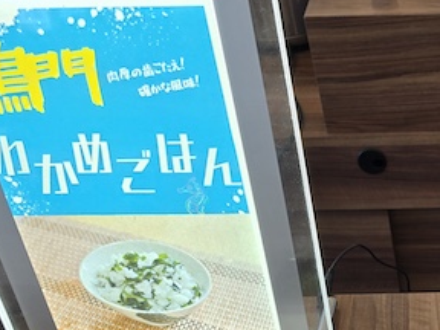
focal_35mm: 64
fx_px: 813
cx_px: 492
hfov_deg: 27.5
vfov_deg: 21.3
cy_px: 399
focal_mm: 6.3
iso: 25
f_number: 1.7
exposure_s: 1/120
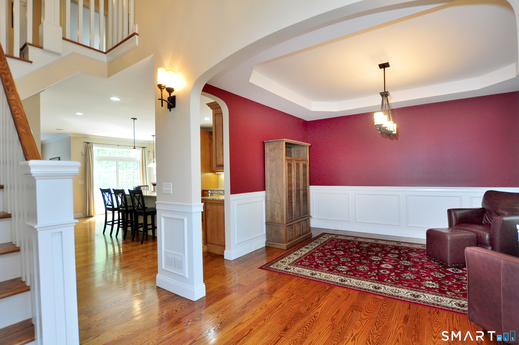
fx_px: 248
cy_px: 172
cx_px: 260
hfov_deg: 92.5
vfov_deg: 69.5
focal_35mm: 17
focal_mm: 11.5
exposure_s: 1/100
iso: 800
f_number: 4
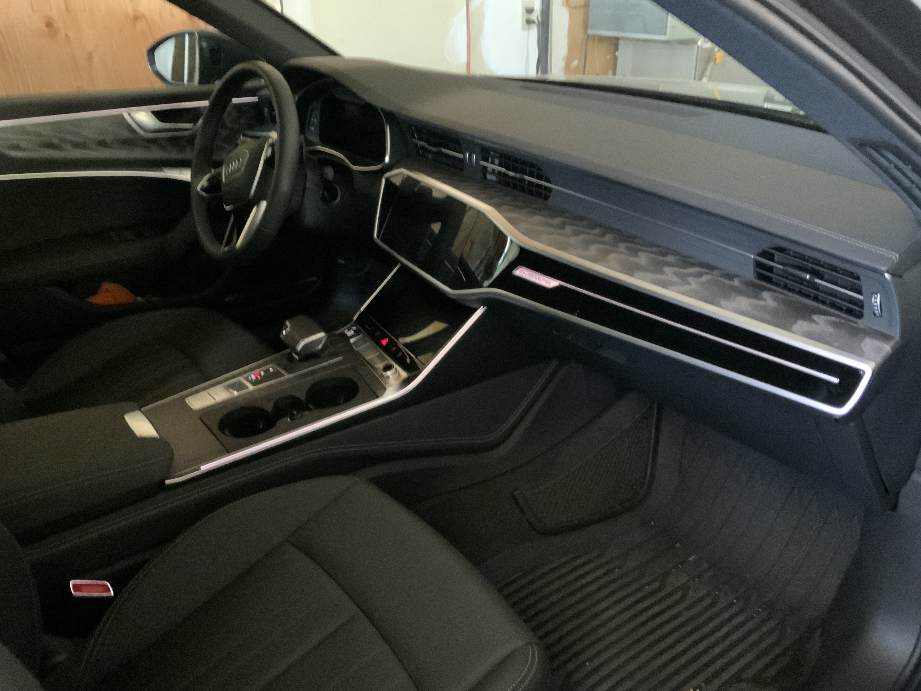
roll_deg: -0.3
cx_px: 460
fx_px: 772
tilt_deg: -27.7
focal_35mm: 29
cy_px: 346
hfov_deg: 61.7
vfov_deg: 48.2
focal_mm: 3
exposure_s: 1/17
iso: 500
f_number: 1.8
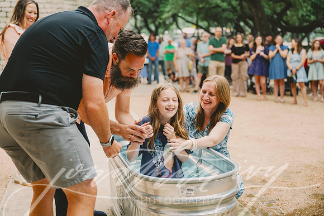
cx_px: 162
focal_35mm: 52
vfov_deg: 26.0
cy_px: 108
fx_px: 468
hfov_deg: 38.2
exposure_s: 1/640
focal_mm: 52
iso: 250
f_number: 2.8
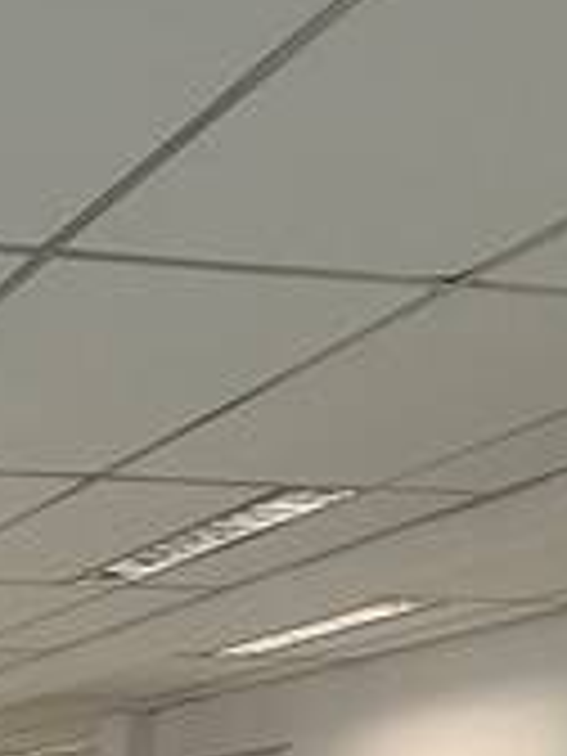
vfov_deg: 17.4
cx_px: -225
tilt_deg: -15.9
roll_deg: -0.7
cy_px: 1395
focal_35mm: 90
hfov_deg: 15.4
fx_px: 1966
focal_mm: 2.22
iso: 50
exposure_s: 1/139
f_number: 2.2
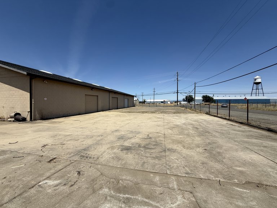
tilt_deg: +0.1
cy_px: 104
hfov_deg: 102.1
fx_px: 112
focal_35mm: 14
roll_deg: -0.3
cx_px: 138
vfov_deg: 85.7
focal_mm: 2.22
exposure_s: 1/3891
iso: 50
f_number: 2.2
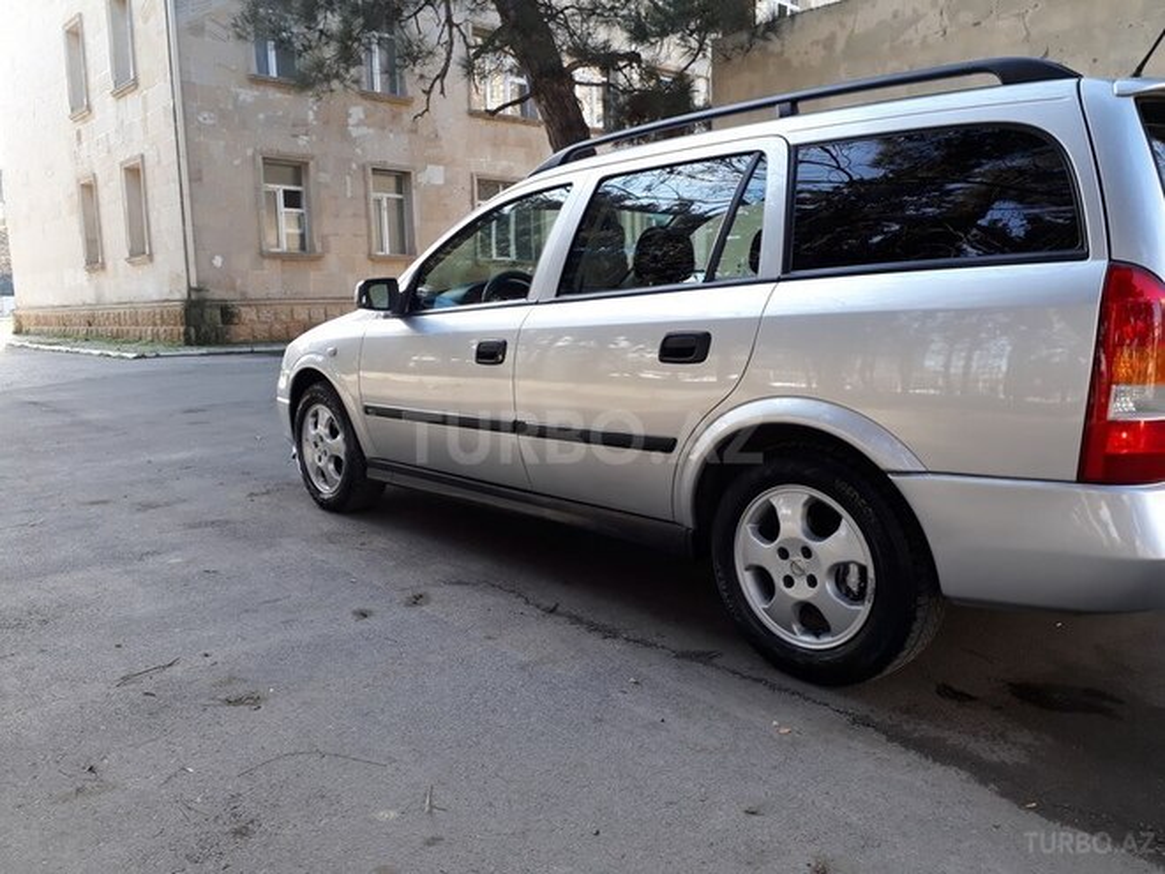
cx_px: 582
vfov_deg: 51.4
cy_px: 437
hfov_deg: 65.3
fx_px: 909
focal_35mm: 27
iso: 40
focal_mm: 3.6
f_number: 1.9
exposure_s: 1/117
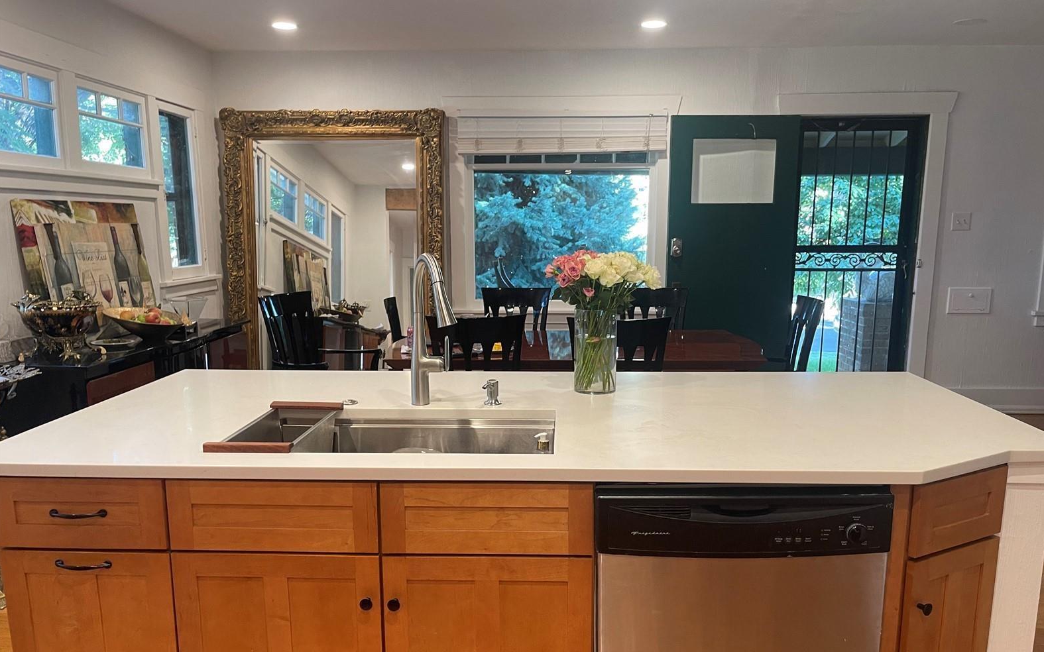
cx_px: 527
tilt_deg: -11.3
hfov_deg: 66.5
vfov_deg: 44.3
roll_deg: -1.0
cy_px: 387
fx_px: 797
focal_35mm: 28
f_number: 1.6
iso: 125
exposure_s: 1/60
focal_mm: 5.1
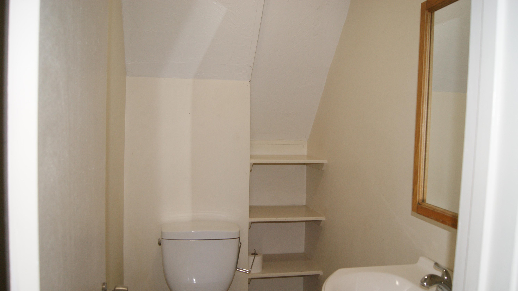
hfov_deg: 66.1
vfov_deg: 40.1
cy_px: 163
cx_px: 263
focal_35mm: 29
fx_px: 398
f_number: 5.6
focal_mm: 18
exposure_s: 1/60
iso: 400
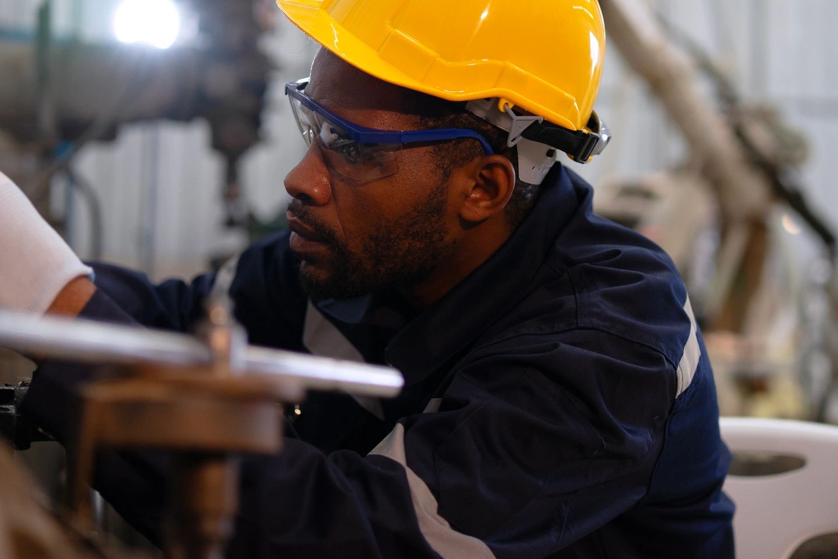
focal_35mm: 66
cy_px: 161
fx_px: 1536
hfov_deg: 30.5
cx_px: 453
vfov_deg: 20.5
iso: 250
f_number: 2
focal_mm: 45
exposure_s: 1/320
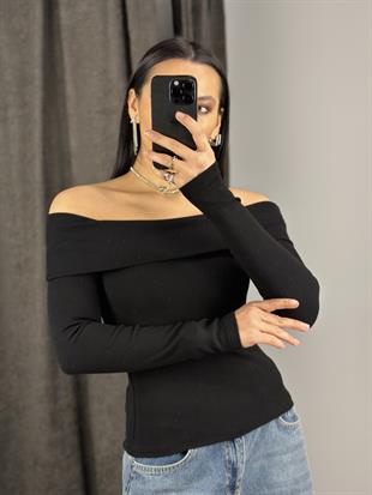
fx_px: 687
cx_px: 186
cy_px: 248
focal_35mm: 48
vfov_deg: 39.6
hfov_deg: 30.3
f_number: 1.78
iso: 100
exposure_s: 1/50
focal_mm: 6.86
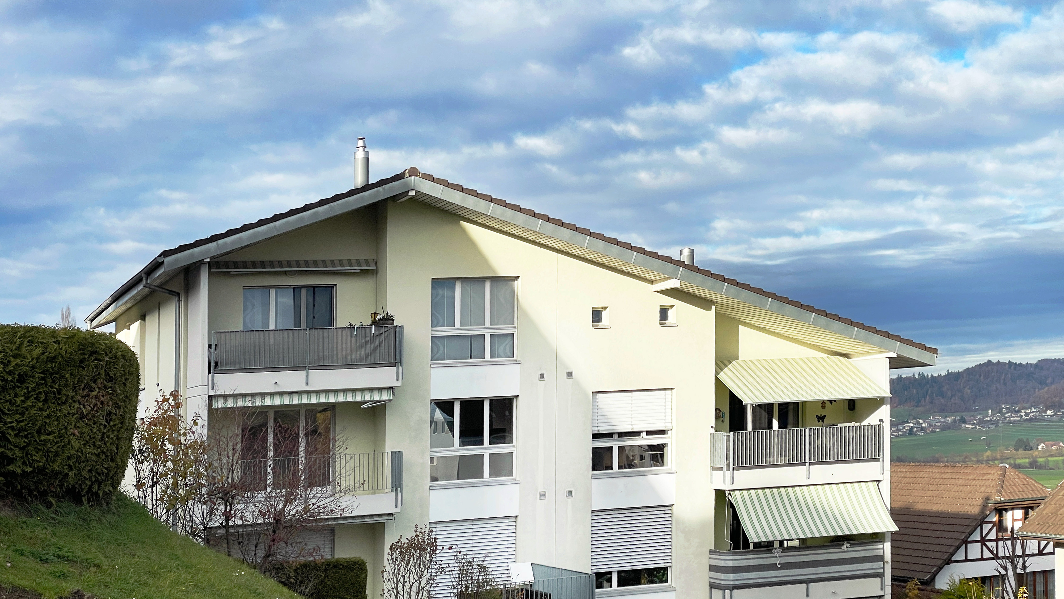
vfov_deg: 21.1
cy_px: 308
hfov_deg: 36.6
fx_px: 1608
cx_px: 535
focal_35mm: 57
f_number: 2
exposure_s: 1/1453
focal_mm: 6
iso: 25
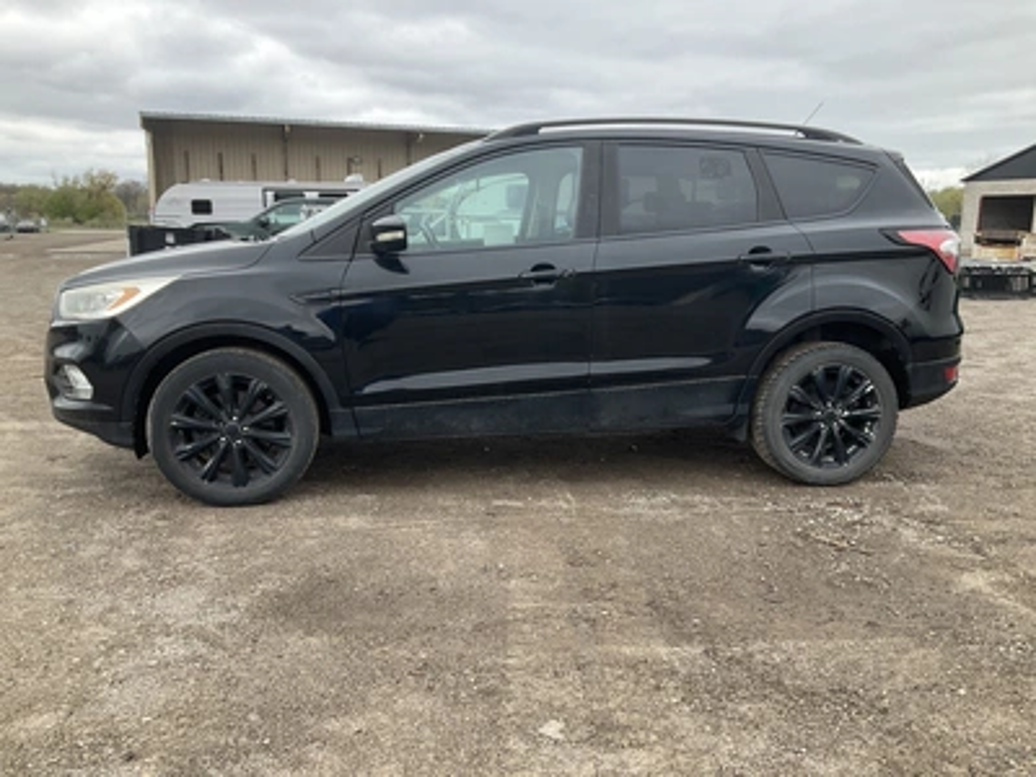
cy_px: 388
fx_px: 868
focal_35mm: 29
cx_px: 518
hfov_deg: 61.7
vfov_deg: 48.2
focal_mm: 3
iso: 25
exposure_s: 1/329
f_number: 1.8
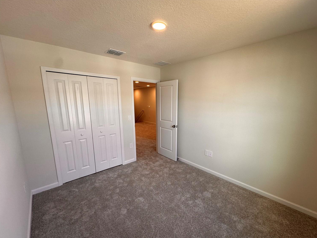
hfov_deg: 98.1
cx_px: 168
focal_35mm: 15
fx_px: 137
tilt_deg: -9.9
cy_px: 125
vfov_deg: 81.7
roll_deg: -0.1
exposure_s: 1/120
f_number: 2.2
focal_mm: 2.22
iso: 100
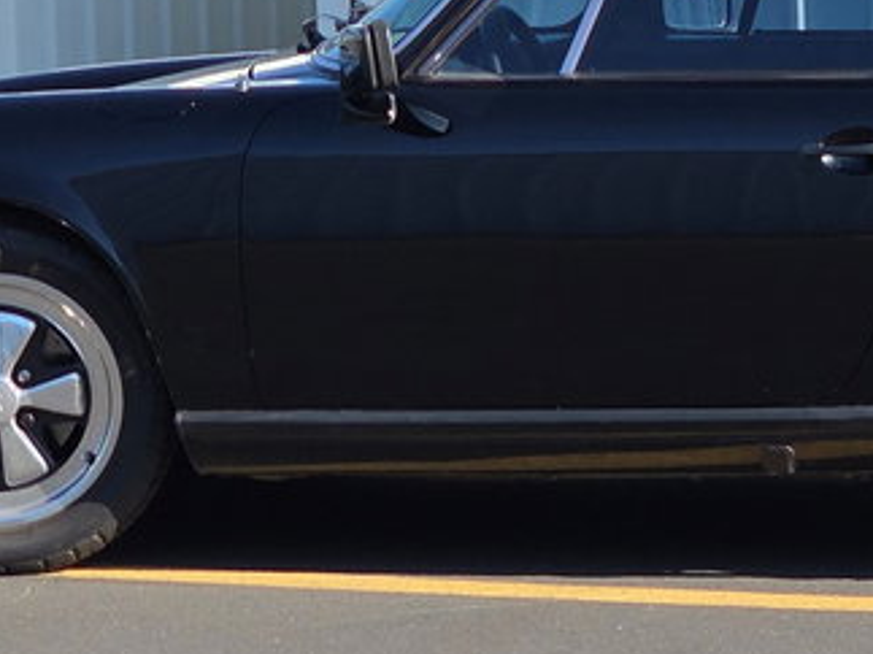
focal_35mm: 219
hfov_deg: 9.0
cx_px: 730
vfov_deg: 6.8
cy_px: 132
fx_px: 5521
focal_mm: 7.9
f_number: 2.4
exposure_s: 1/2000
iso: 64
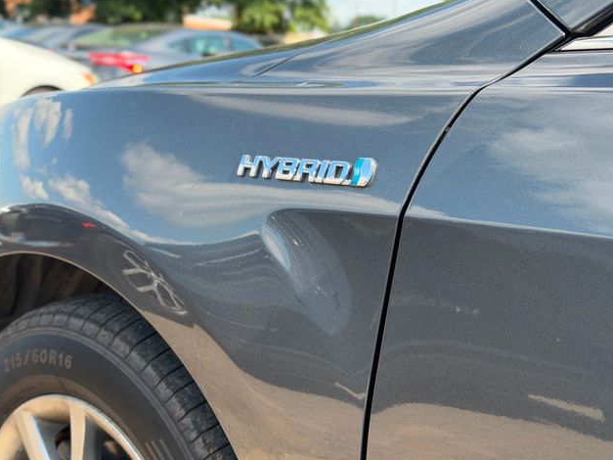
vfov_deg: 29.7
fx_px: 868
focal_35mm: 49
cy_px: 228
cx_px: 309
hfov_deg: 38.9
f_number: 1.78
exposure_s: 1/987
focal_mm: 6.76
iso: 80
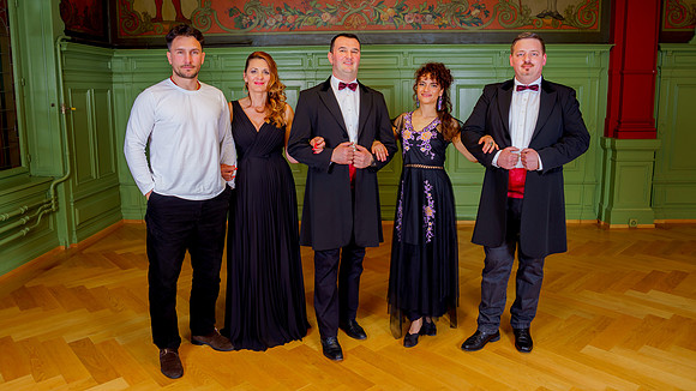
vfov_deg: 42.4
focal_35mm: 27
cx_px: 342
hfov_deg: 69.6
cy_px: 156
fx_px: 501
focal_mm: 24
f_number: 4
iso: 100
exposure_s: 1/60
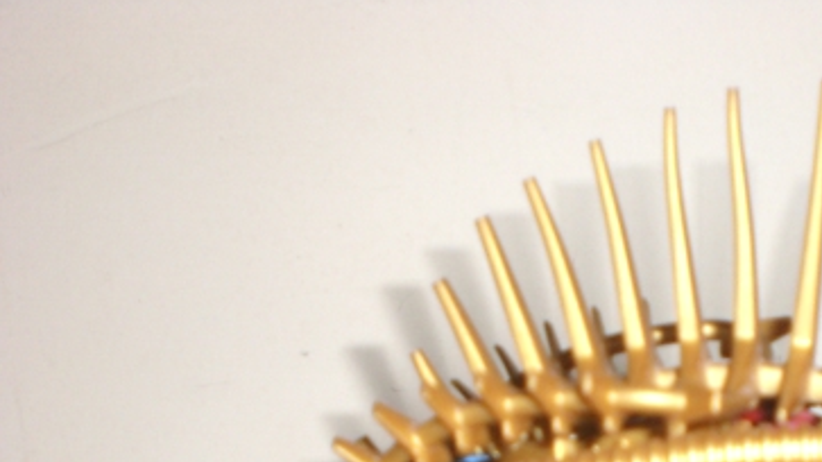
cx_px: 722
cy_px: 539
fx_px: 1591
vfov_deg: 15.9
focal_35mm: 73
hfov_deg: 28.0
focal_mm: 6.3
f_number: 3.1
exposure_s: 1/60
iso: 200
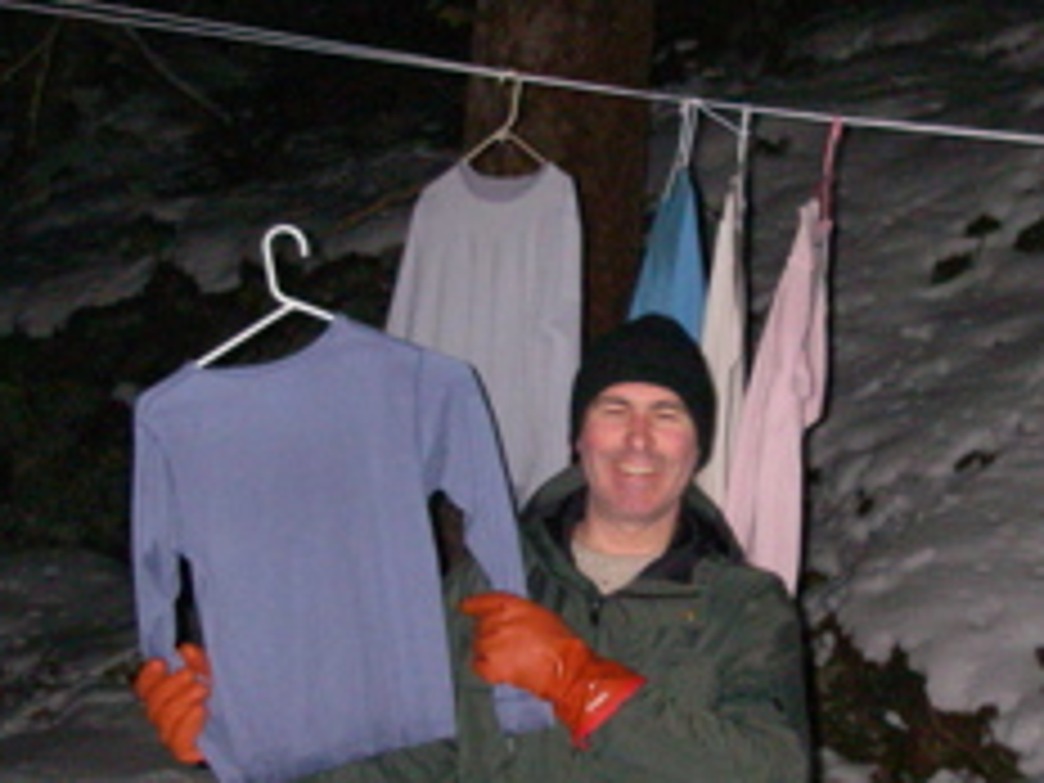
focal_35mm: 82
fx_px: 2473
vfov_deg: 18.0
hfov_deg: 23.8
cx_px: 608
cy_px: 511
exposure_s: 1/40
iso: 400
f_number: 3.3
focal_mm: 6.3
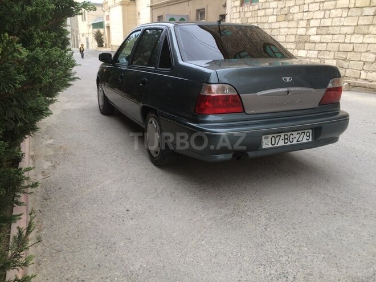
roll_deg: -1.3
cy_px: 141
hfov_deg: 61.7
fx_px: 315
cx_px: 188
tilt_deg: -19.1
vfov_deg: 48.2
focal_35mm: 29
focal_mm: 4.15
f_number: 2.2
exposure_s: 1/50
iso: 32
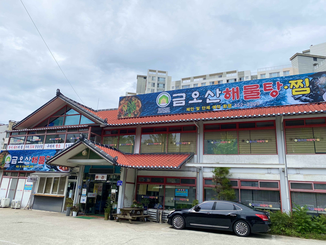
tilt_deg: +15.9
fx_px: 245
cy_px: 122
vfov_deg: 53.1
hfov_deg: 67.3
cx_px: 163
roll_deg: -3.5
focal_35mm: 26
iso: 32
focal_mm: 4.25
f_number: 1.8
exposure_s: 1/4115
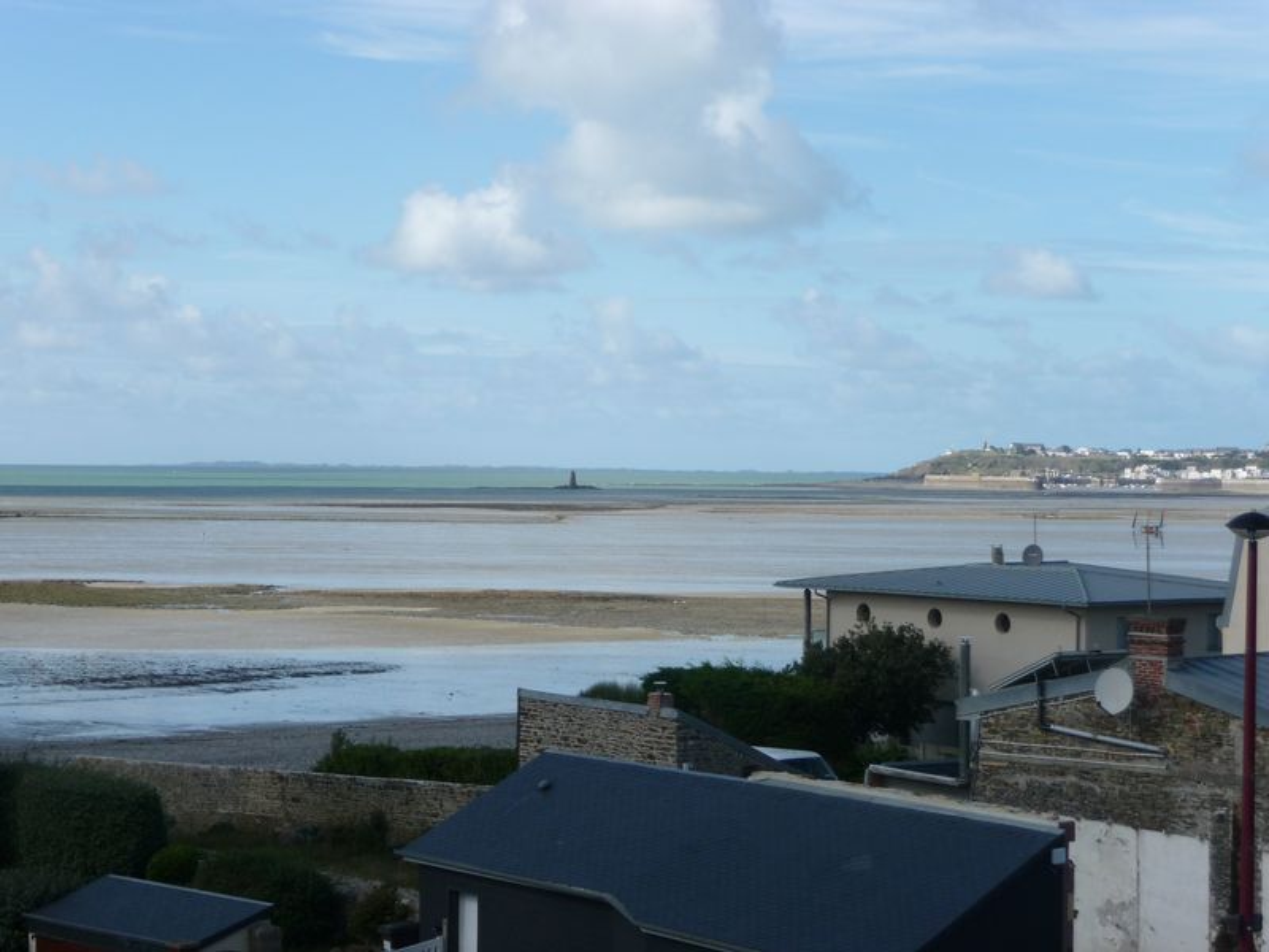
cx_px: 634
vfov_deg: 17.6
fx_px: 3079
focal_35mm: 84
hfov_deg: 23.3
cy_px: 476
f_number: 4.7
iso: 100
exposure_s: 1/640
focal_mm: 14.2
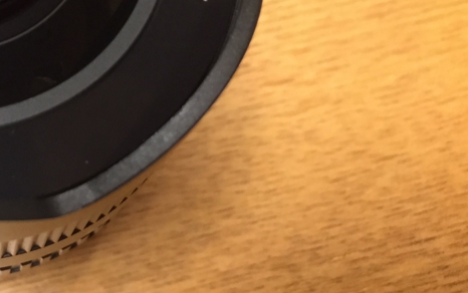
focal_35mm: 67
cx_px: -37
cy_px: -87
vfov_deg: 18.1
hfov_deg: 28.1
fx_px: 855
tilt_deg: -63.6
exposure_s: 1/30
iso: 160
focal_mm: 4.15
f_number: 2.2
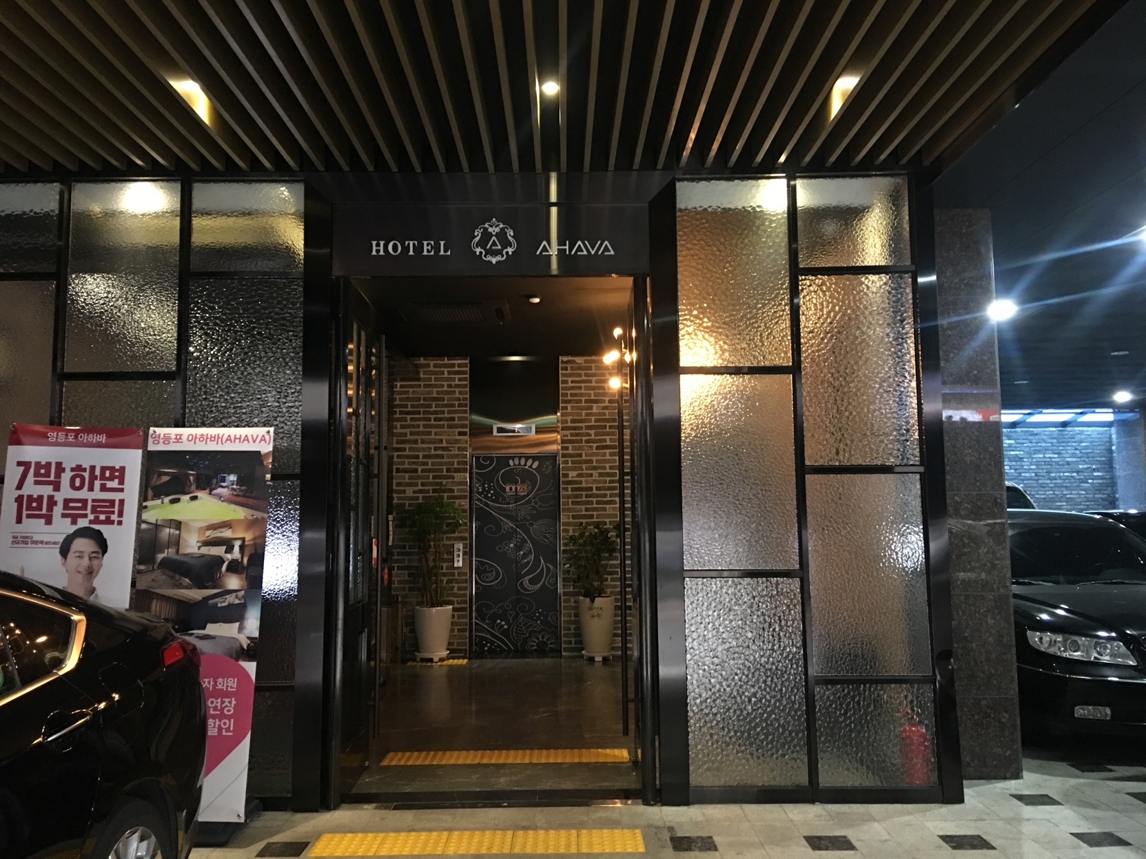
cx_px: 573
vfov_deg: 48.2
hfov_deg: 61.7
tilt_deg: +6.3
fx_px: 960
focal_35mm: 29
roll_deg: +0.1
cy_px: 430
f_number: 2.2
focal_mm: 4.15
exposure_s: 1/4
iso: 80
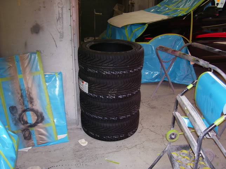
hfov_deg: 54.0
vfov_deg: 41.8
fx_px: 222
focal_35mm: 34
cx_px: 113
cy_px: 84
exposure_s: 1/60
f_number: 2.7
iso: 80
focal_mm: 5.6
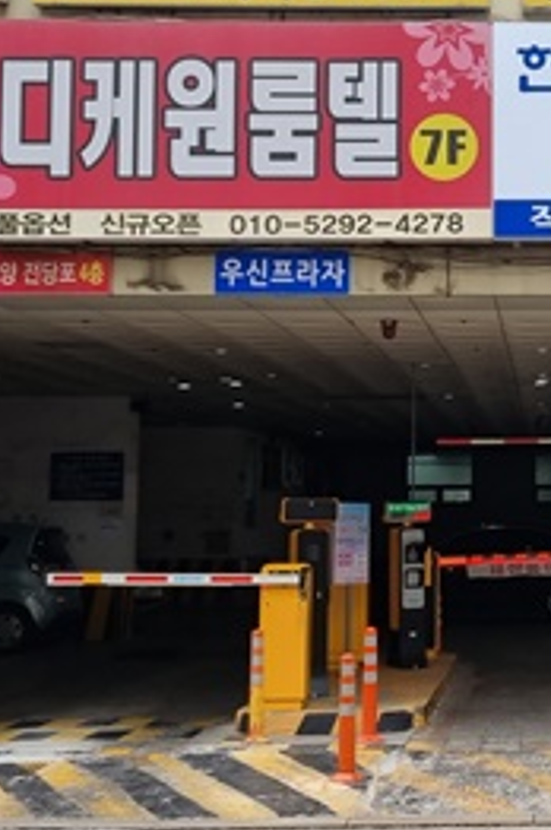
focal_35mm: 75
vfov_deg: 26.9
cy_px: 310
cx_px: 592
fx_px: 1726
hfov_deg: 17.6
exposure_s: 1/260
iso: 50
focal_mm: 5.4
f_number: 1.8
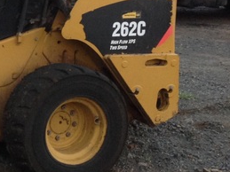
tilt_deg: -9.0
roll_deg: +0.0
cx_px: -61
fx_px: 717
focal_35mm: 108
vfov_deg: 13.6
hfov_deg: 17.2
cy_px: 41
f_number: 2.4
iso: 160
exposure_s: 1/15
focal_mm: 4.28
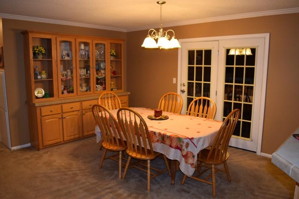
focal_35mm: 27
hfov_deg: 67.4
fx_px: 224
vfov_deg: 47.9
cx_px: 150
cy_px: 100
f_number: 4.5
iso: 800
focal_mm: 18
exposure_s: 1/80
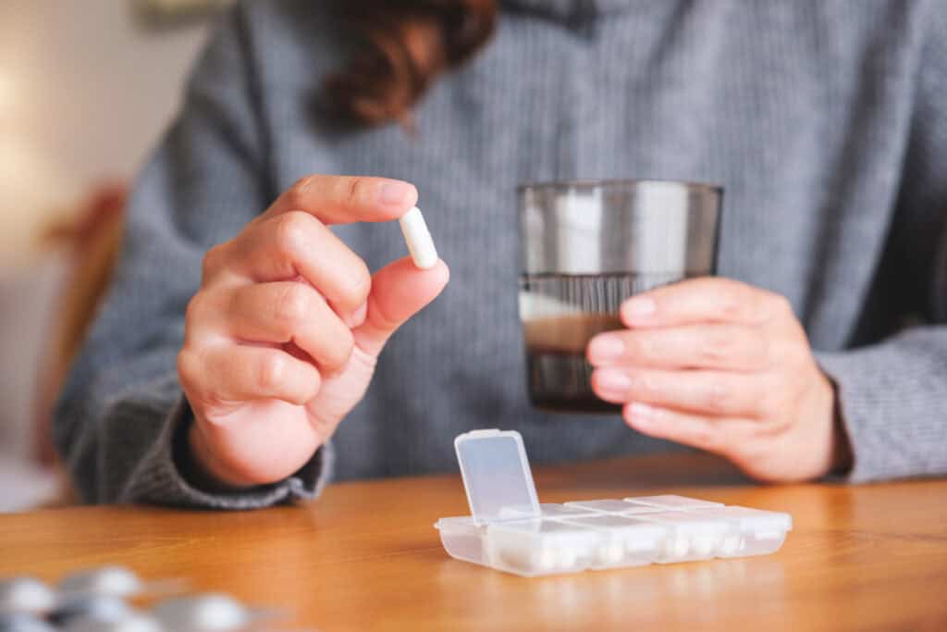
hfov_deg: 27.7
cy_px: 316
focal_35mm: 73
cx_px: 474
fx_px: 1920
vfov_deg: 18.7
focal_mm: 48.5
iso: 200
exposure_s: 1/75
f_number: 2.8
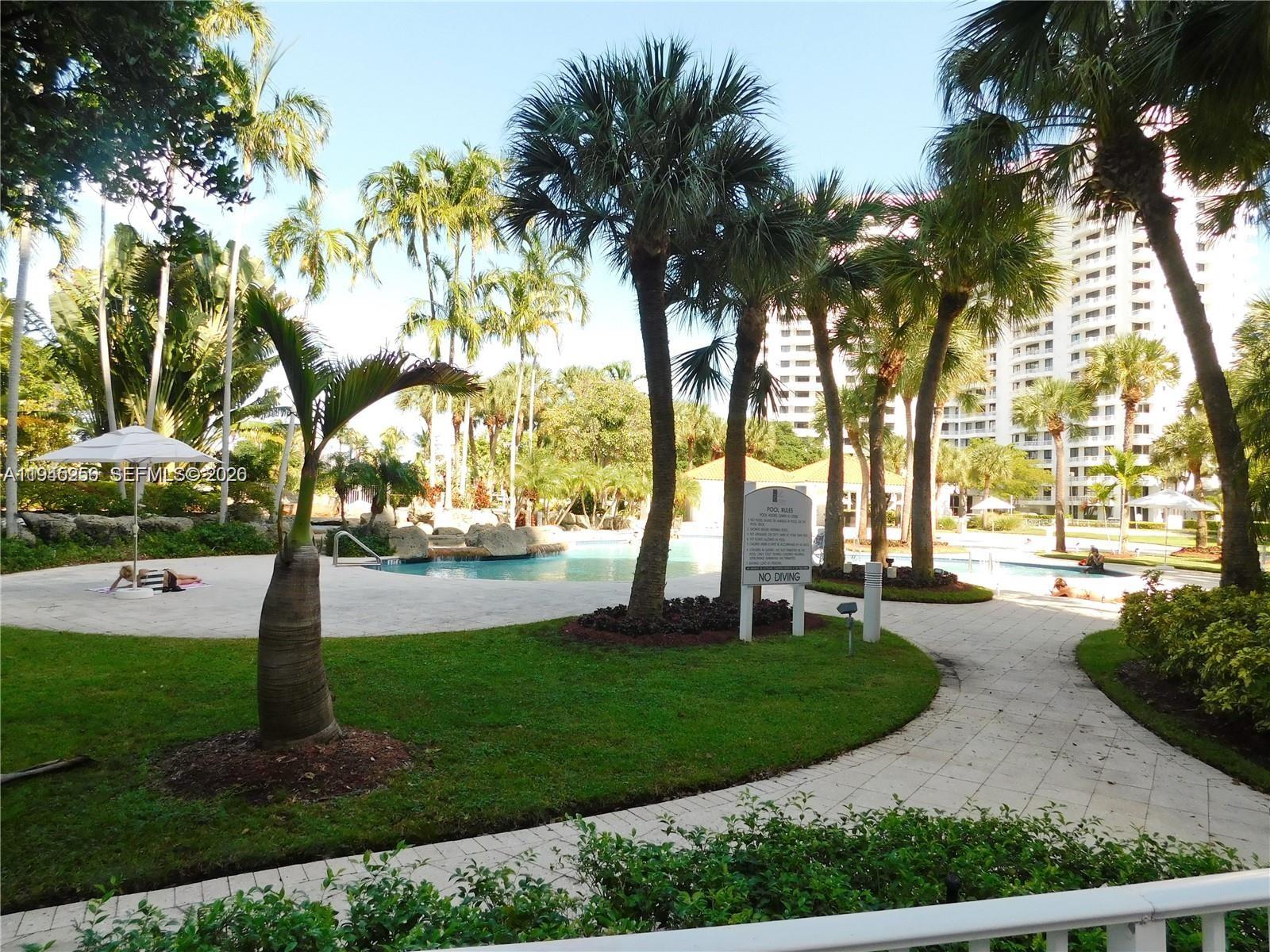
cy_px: 476
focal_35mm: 23
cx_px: 635
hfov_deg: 73.9
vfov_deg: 58.9
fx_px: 844
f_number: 3
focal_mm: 4
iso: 125
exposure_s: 1/500
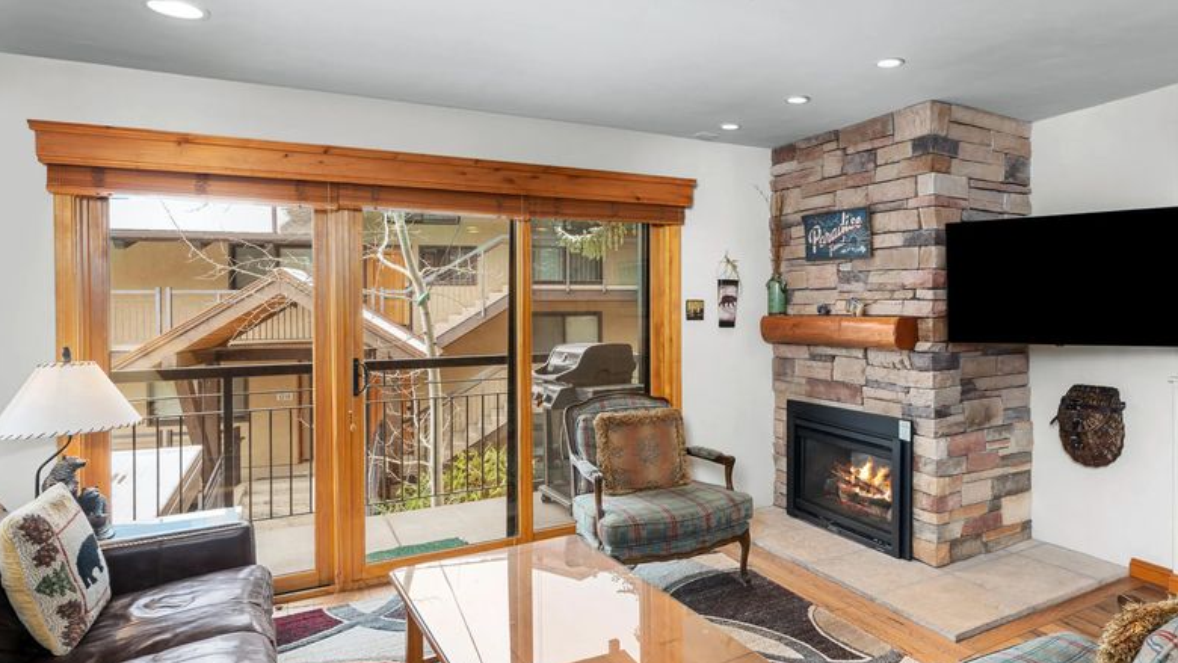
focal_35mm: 22
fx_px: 687
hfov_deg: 79.5
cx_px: 745
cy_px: 440
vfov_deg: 50.6
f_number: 11
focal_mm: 16
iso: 400
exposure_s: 1.6
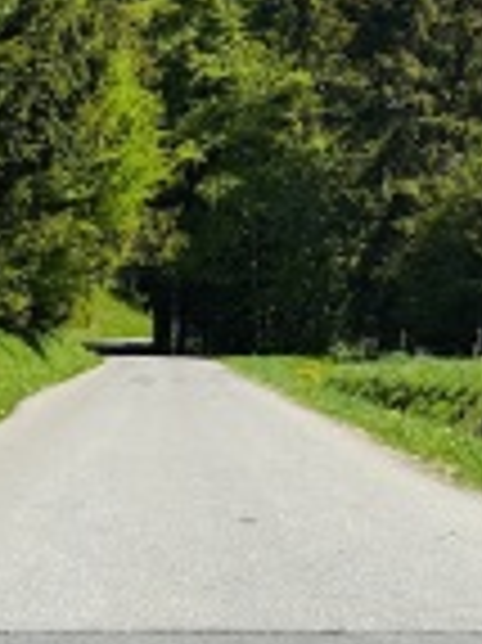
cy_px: 41
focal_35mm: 134
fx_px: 2492
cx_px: 293
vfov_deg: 14.6
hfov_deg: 11.0
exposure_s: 1/4310
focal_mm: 6.76
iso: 64
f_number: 1.78
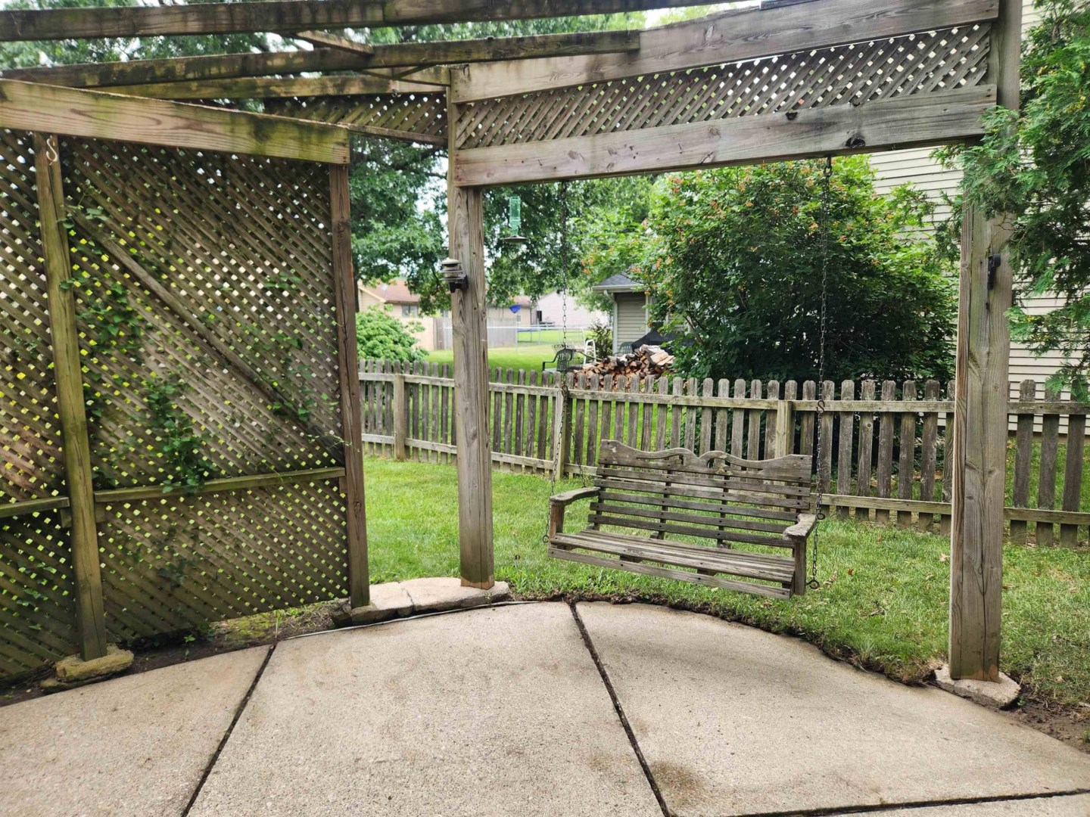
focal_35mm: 23
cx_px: 545
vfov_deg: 58.9
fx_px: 724
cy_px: 408
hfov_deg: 73.9
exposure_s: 1/180
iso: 20
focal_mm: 5.4
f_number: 1.8
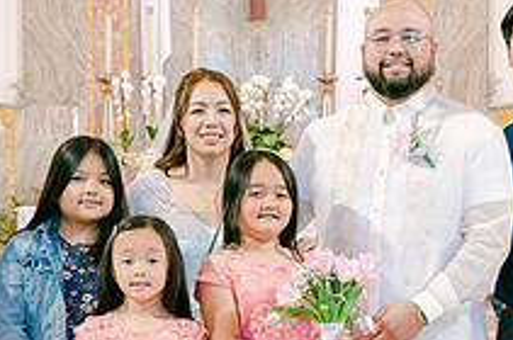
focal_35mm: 98
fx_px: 1394
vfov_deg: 13.7
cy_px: 345
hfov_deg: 20.8
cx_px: 275
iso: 1600
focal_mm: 35
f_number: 4
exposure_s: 1/100
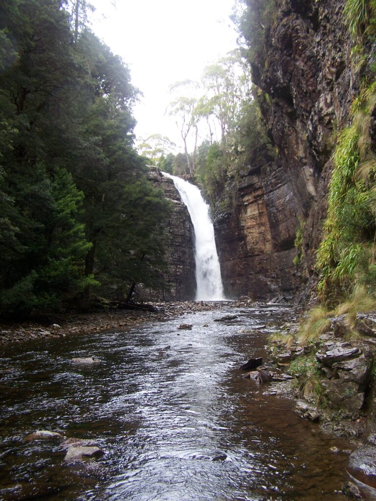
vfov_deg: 49.0
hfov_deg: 37.8
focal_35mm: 38
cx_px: 188
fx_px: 550
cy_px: 250
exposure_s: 1/60
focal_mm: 6.3
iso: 80
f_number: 2.8
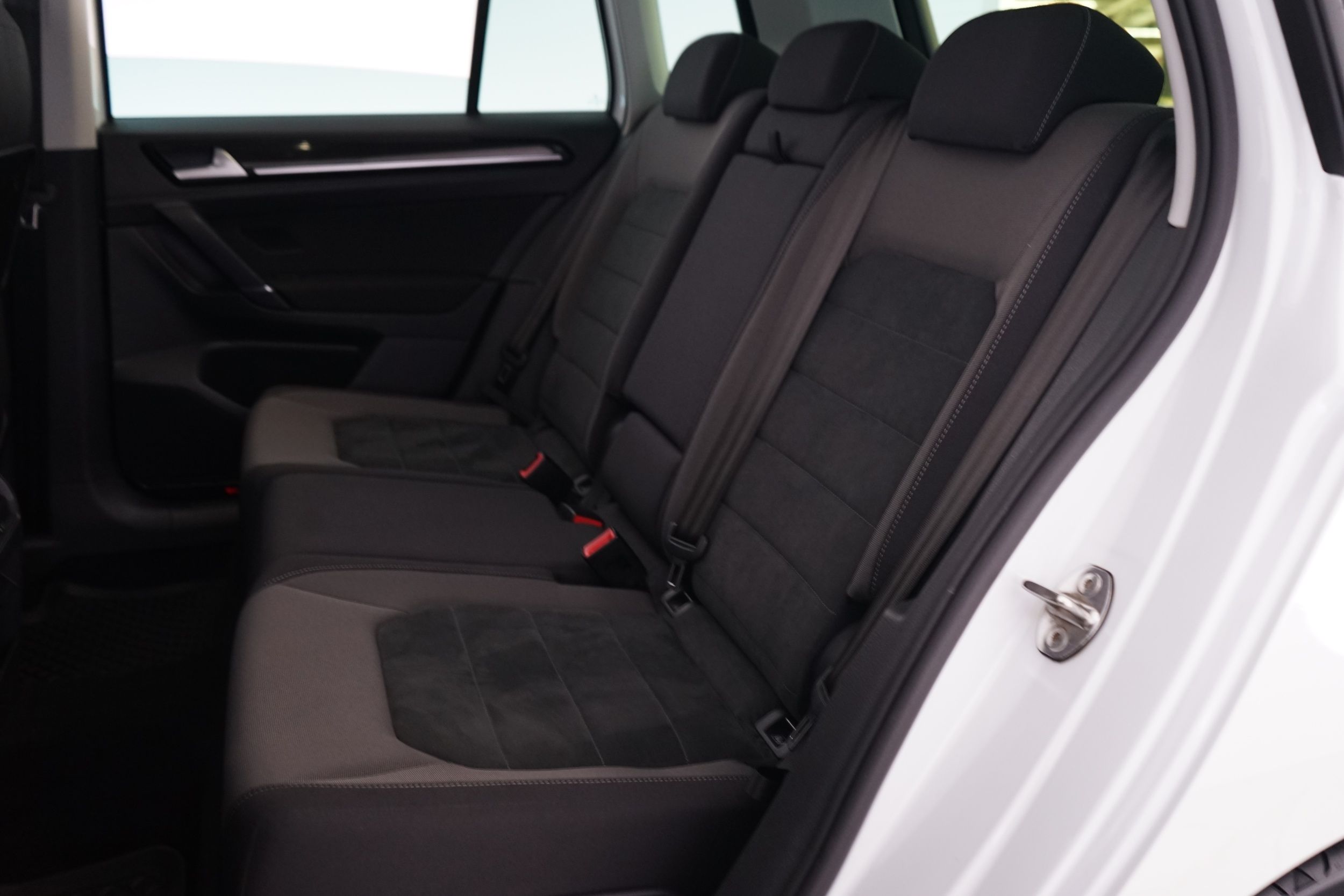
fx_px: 1045
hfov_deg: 65.5
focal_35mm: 28
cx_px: 672
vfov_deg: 46.4
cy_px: 448
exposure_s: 1/6
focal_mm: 28
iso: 1250
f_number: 4.5
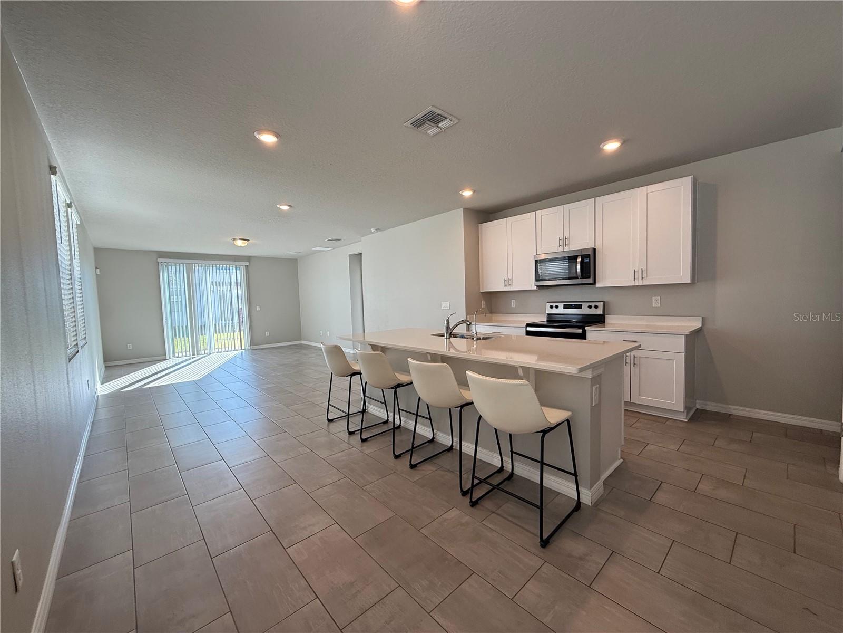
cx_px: 422
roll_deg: +1.3
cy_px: 316
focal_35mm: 14
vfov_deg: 85.7
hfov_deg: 102.1
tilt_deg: -3.0
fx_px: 341
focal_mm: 2.22
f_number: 2.2
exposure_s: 1/120
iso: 125
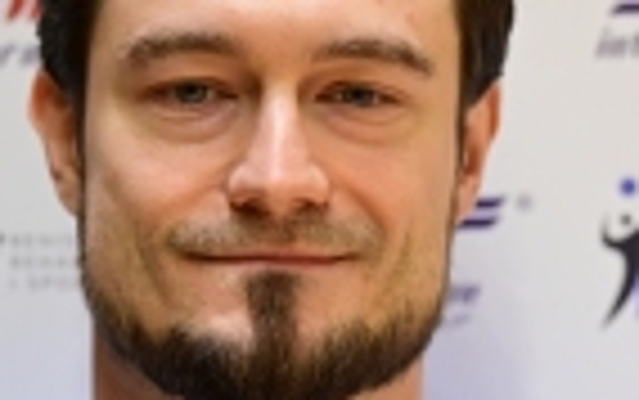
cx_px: 238
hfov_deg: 5.2
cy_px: 301
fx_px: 7006
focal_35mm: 402
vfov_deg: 3.3
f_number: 2.8
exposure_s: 1/1250
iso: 3200
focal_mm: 140
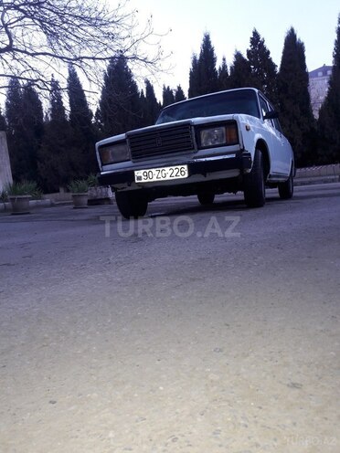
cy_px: 226
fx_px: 367
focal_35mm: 28
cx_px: 170
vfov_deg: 63.4
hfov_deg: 49.7
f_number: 1.9
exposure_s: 1/33
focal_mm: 3.7
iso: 50
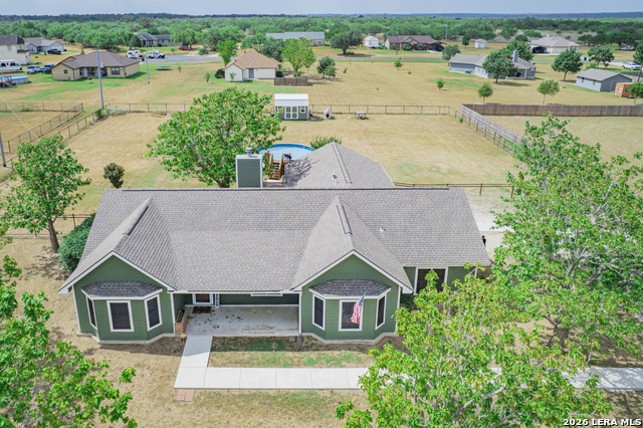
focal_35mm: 22
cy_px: 214
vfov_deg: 57.2
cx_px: 322
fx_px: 393
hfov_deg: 78.6
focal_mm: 8.38
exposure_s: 1/2000
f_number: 2.8
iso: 120
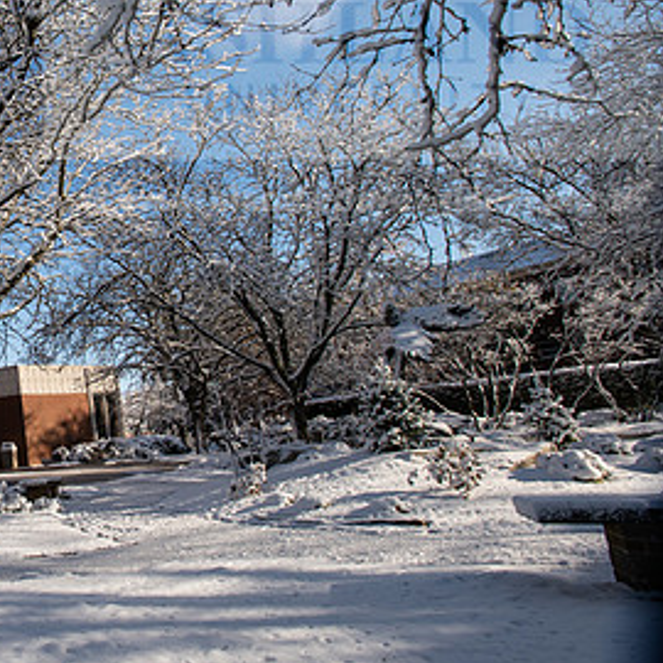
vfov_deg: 52.0
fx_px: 672
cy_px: 252
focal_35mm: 31
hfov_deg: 43.3
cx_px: -32
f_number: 7.1
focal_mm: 17
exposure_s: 1/320
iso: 200
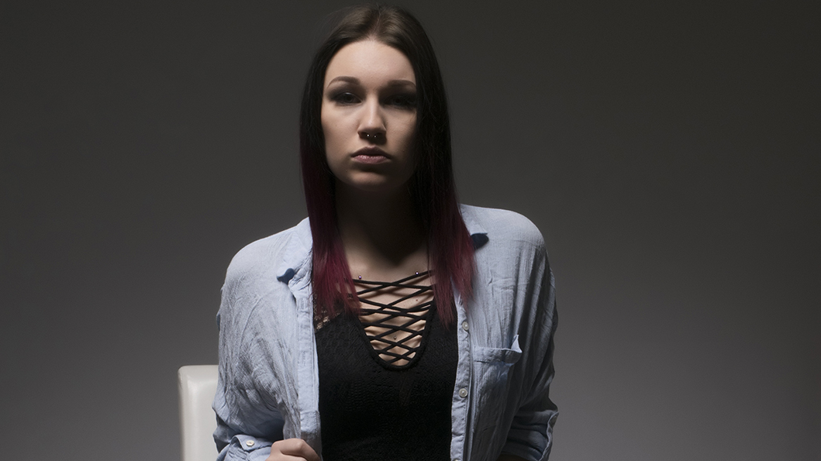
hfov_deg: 22.5
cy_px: 590
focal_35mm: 95
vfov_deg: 12.4
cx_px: 409
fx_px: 2068
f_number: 20
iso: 200
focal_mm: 40
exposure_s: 1/100
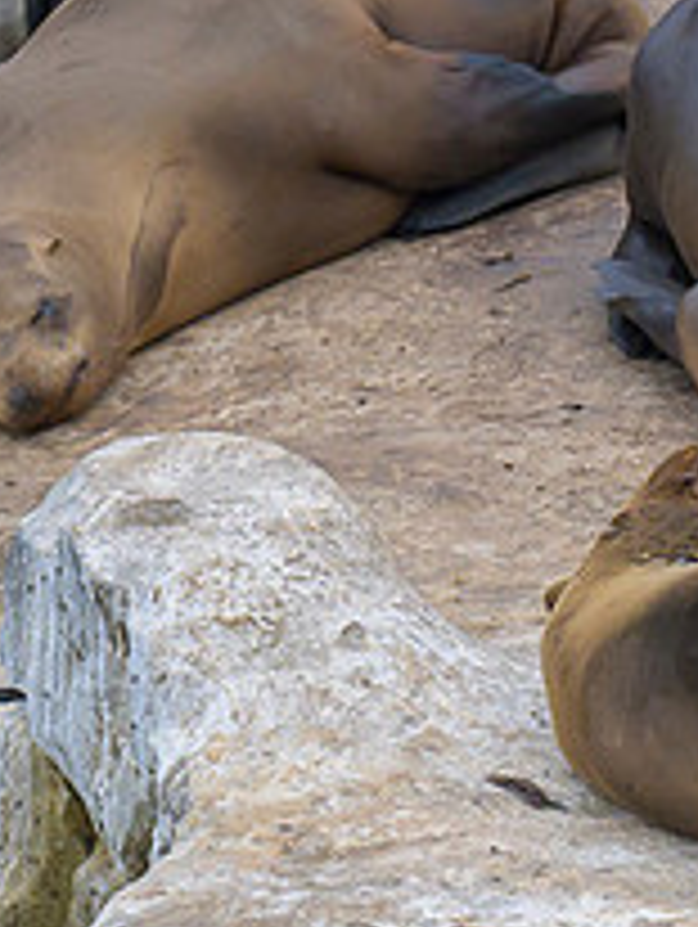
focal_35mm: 1002
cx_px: 1147
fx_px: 26884
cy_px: 481
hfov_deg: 1.5
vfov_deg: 2.0
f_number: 5.6
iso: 1600
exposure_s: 1/500
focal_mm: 200
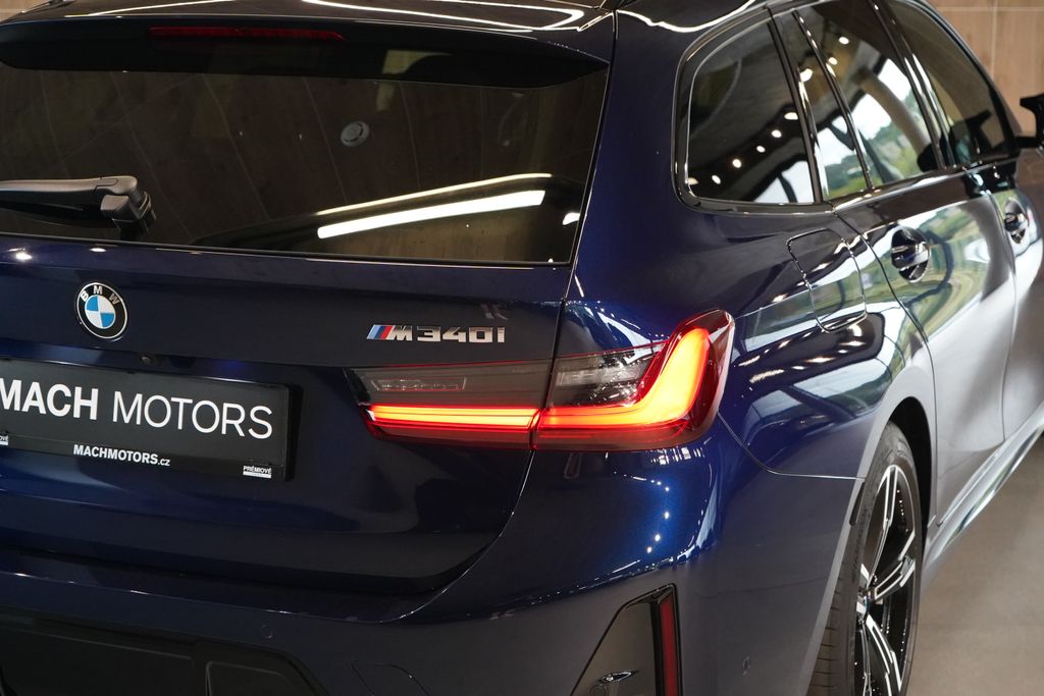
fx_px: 1914
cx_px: 522
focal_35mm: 66
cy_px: 348
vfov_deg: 20.6
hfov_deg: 30.5
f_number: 5.6
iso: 8000
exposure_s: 1/160
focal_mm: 66
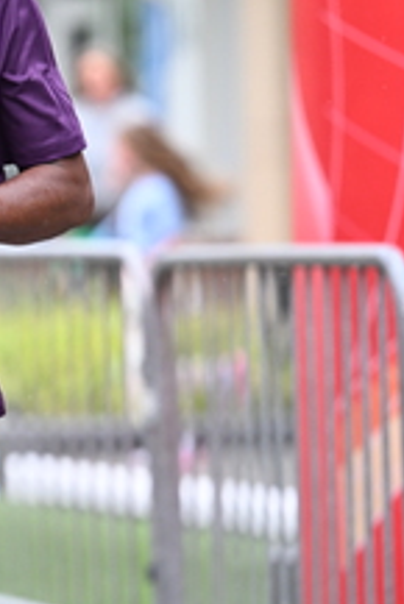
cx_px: -57
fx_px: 5747
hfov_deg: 4.0
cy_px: 175
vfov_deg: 6.0
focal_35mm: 342
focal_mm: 135
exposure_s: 1/1250
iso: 1250
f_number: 2.8
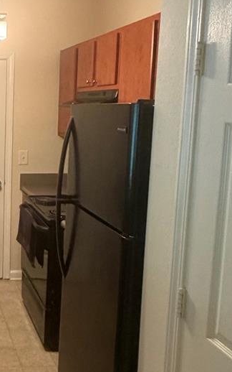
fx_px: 445
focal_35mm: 44
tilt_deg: -7.7
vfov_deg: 45.2
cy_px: 164
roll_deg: -0.9
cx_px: -59
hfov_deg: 25.6
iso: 400
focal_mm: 2.22
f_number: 2.2
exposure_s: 1/60
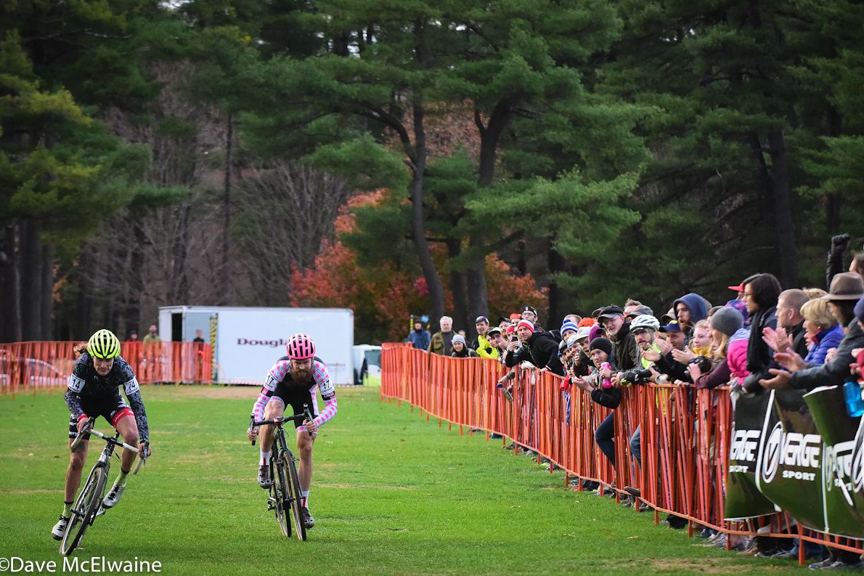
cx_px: 431
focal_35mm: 151
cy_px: 288
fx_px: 3623
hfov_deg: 13.6
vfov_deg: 9.1
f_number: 2.8
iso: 5600
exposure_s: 1/1000
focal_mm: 150
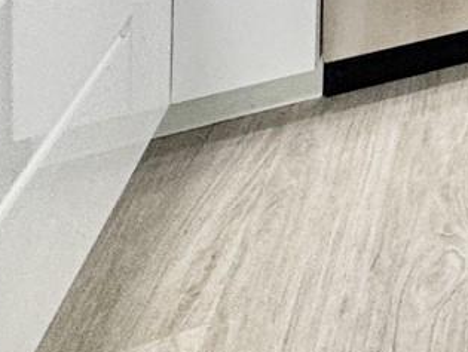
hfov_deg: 14.9
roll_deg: -2.4
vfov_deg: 13.7
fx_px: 961
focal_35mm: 71
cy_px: -529
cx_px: 1143
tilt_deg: -1.5
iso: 125
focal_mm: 2.22
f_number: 2.2
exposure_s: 1/120
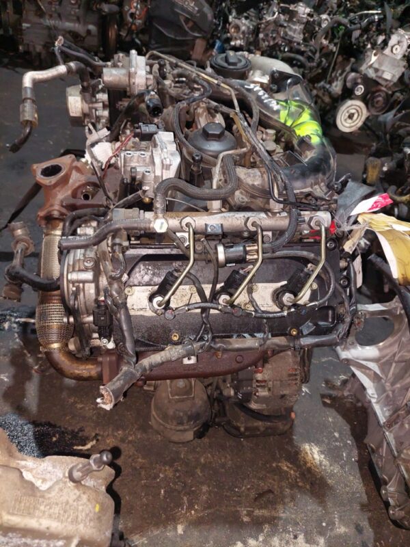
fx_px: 395
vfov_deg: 69.4
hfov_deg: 54.9
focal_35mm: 25
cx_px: 205
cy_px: 274
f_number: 1.8
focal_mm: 5.23
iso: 320
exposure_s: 1/50
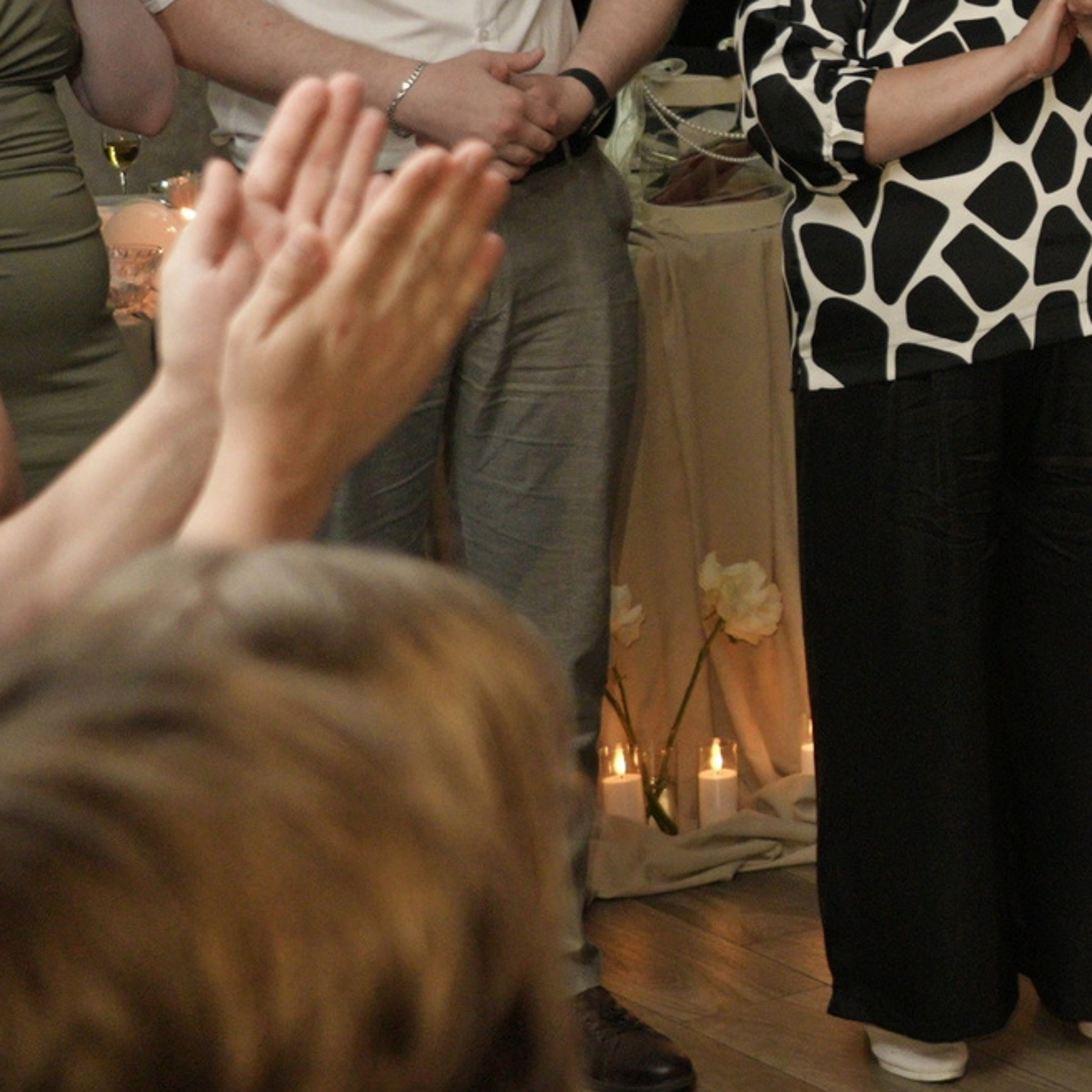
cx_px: 1776
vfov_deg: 13.8
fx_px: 4497
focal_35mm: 126
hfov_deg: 12.9
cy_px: 319
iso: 1600
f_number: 4
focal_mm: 38
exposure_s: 1/100
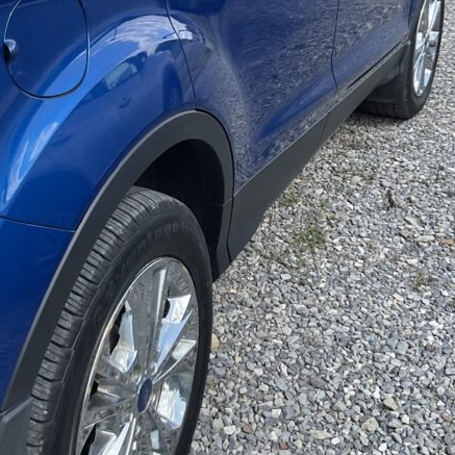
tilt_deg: -17.9
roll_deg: +0.8
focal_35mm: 60
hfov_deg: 28.1
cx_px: 104
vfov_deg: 28.0
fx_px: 892
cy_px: 89
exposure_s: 1/486
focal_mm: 3
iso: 16
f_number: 1.8
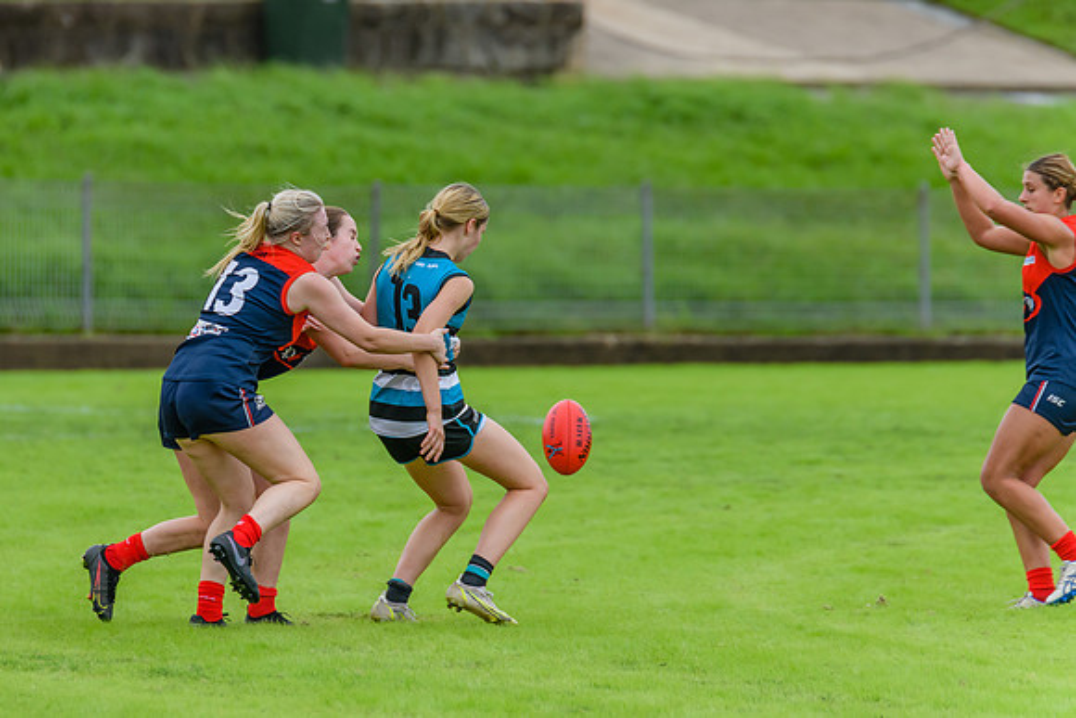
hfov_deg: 3.7
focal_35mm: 561
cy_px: 363
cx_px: 367
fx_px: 16776
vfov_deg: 2.5
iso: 800
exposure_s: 1/2000
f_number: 5
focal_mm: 420
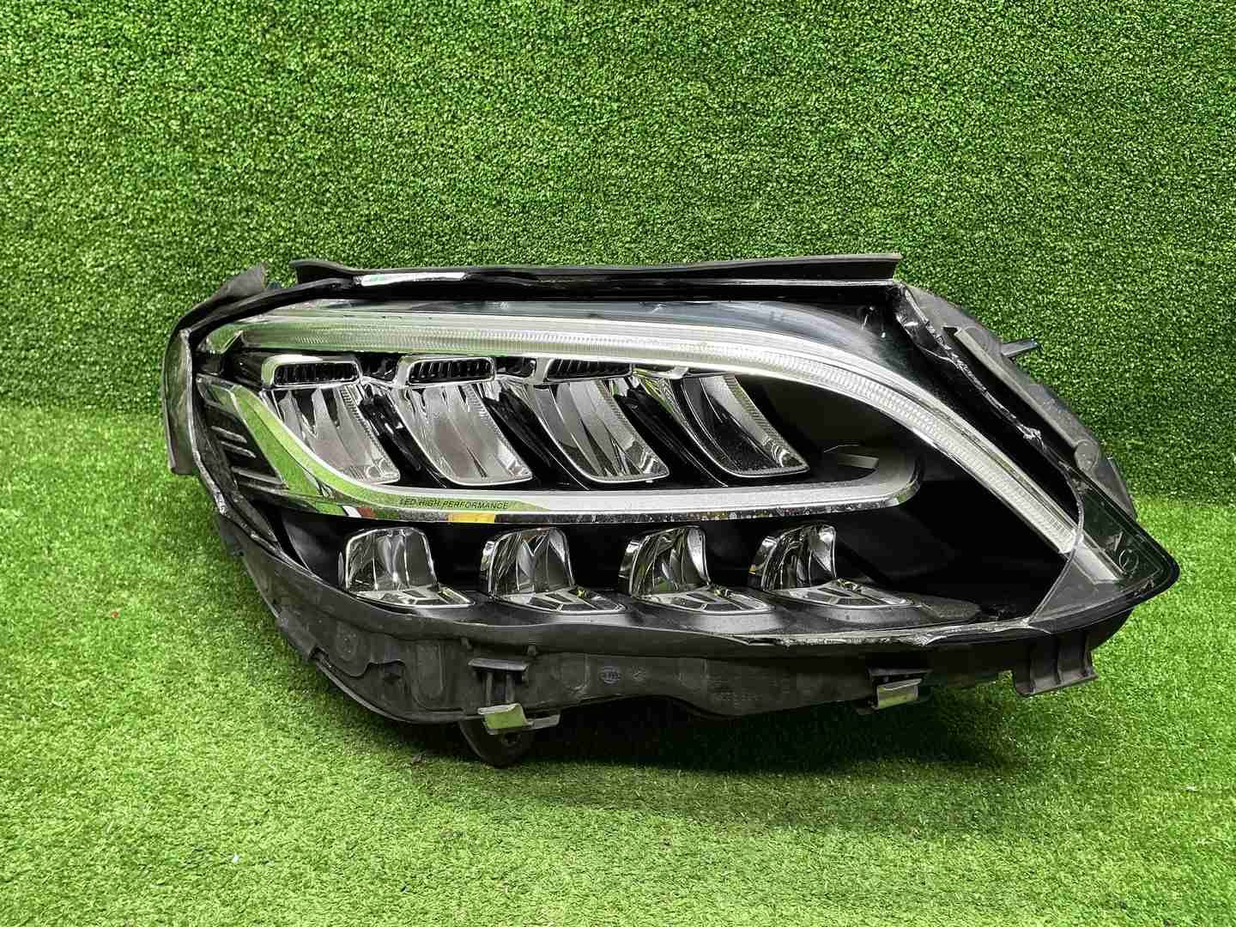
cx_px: 618
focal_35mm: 28
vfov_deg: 49.7
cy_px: 464
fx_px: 1000
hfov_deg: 63.4
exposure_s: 1/50
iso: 64
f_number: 1.8
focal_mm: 3
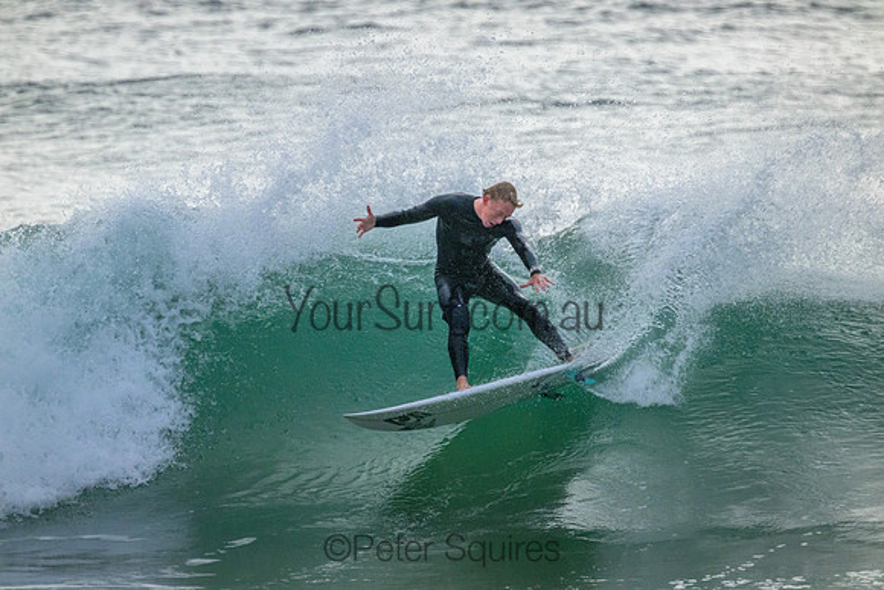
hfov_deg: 2.6
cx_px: 442
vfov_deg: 1.7
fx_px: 19648
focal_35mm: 800
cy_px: 295
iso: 5600
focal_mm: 800
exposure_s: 1/2000
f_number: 11
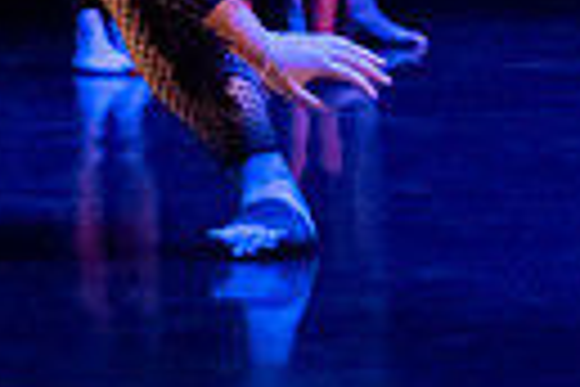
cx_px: -507
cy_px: -396
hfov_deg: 5.7
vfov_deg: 3.9
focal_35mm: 352
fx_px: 5671
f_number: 2.8
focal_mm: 59
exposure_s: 1/250
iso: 4000
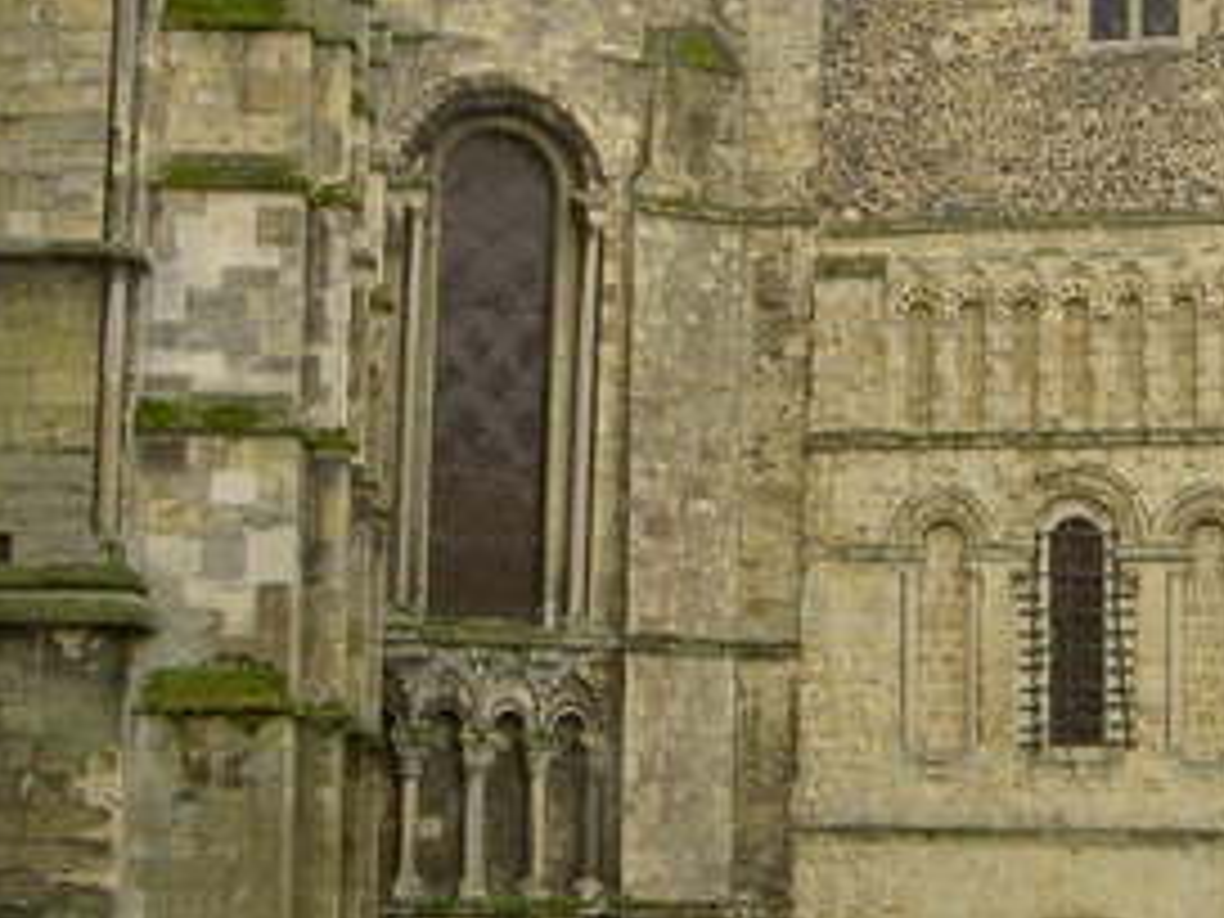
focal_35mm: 97
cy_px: 288
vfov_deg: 15.2
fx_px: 3430
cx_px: 1017
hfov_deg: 20.0
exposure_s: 1/125
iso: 200
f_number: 2.9
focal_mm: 9
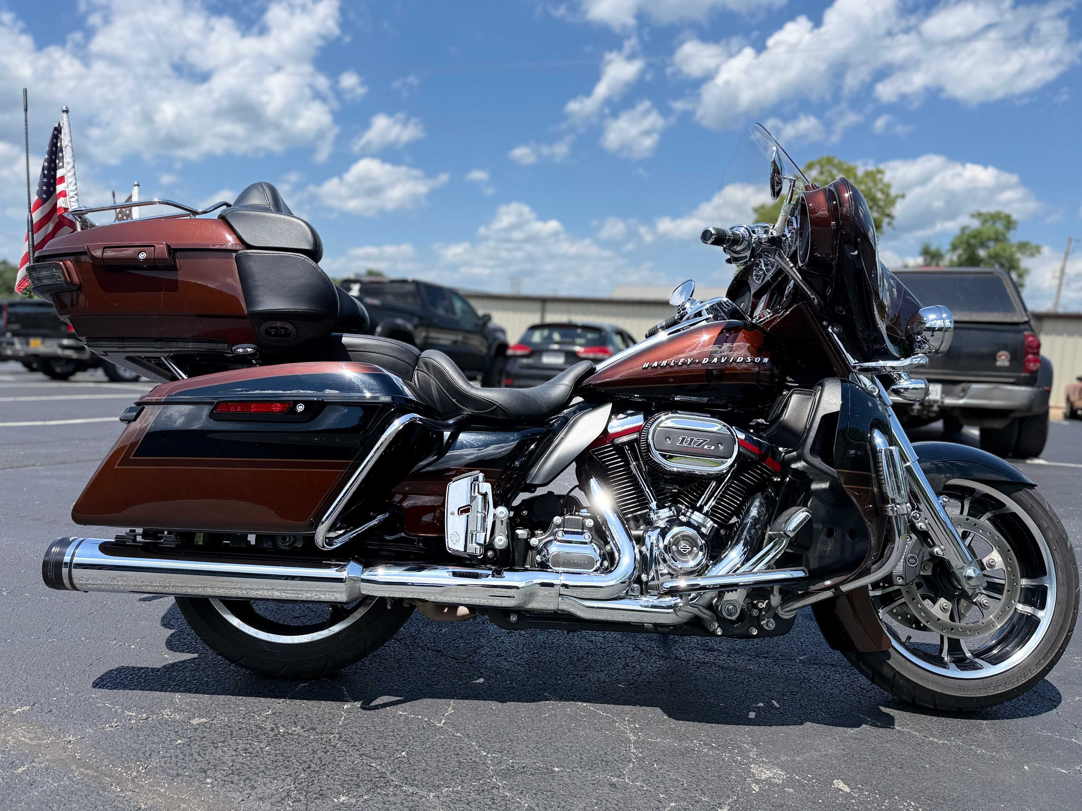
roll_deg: -2.3
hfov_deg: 71.6
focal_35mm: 24
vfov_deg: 56.8
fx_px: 750
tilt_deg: -5.6
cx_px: 541
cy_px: 406
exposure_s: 1/3953
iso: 80
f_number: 1.78
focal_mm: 6.76
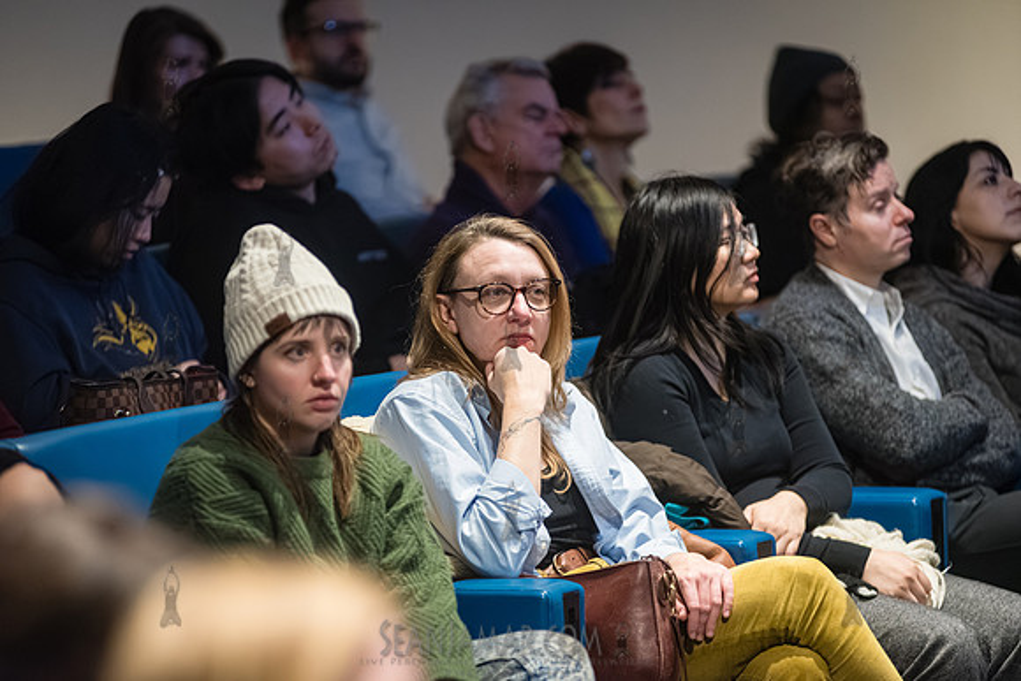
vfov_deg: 6.9
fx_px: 5673
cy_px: 340
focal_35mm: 200
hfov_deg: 10.3
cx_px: 510
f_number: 3.2
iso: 6400
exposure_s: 1/250
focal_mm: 200
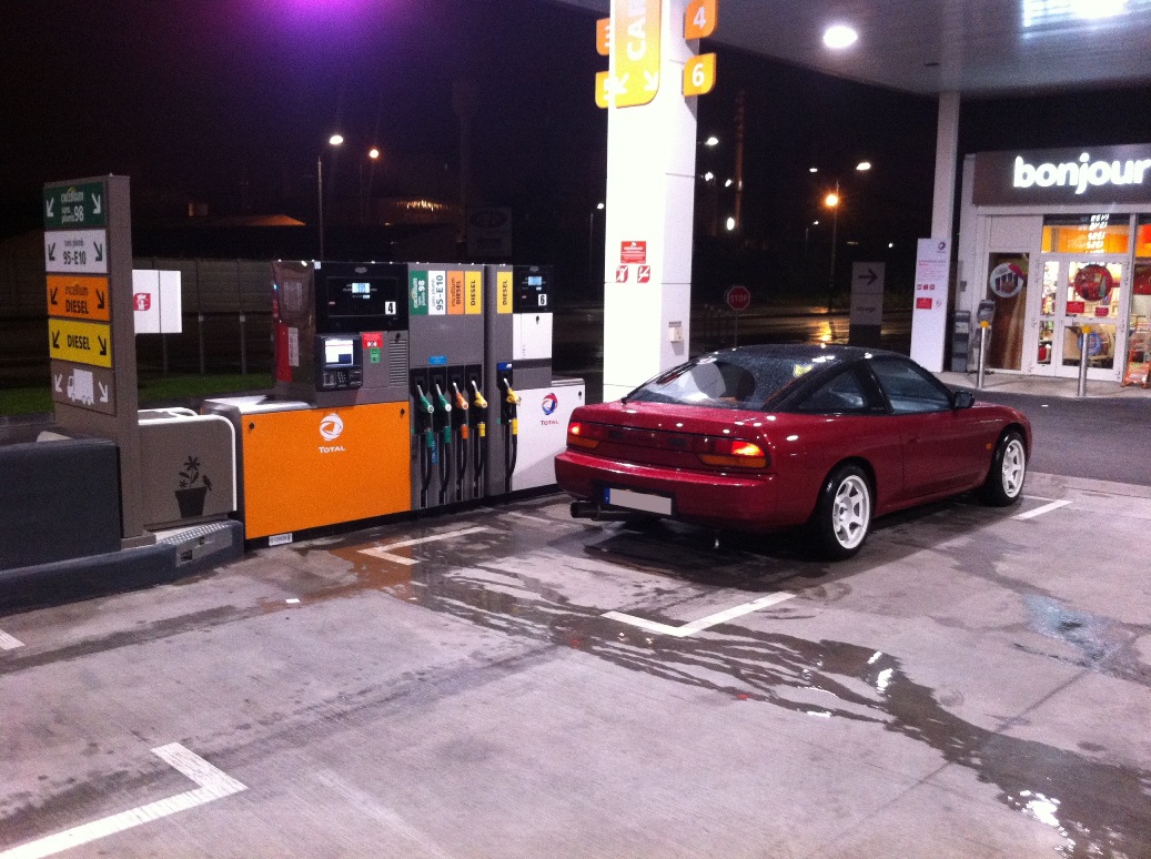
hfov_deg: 52.7
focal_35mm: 35
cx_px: 576
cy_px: 430
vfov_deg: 40.6
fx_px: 1162
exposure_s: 1/15
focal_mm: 3.85
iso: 320
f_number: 2.8
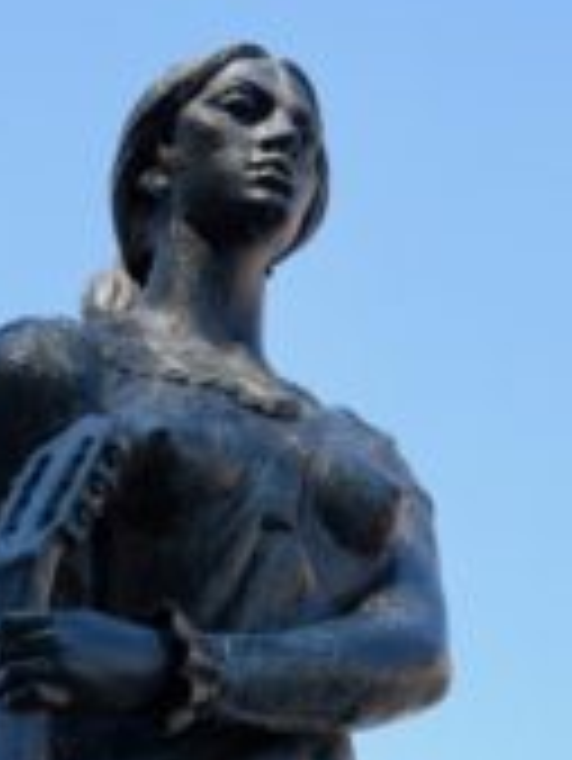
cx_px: 187
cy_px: 962
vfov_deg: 14.3
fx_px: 2914
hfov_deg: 11.2
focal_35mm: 132
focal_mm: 31
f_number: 5.6
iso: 110
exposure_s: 1/125
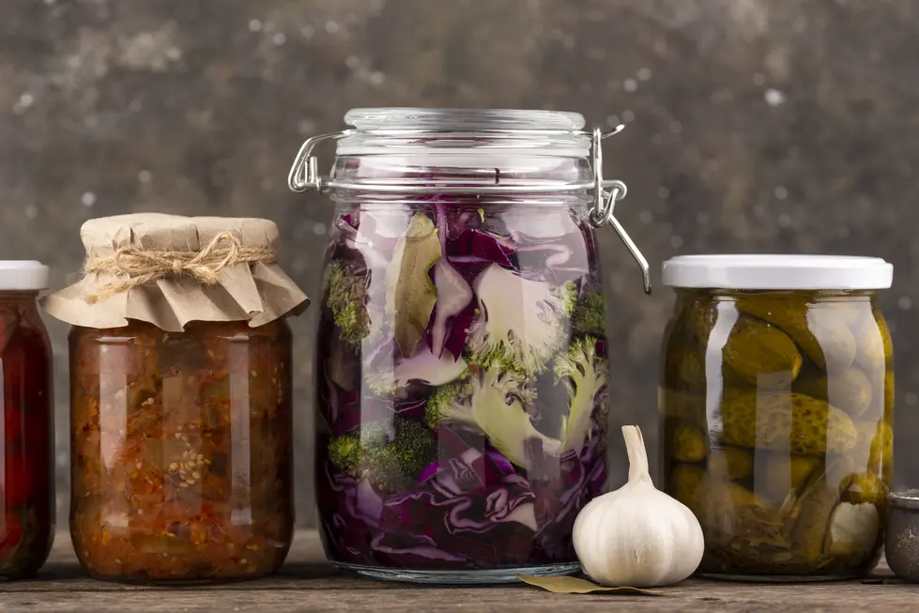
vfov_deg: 13.0
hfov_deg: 19.5
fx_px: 2681
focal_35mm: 105
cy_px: 306
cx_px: 460
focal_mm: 105
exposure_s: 1/125
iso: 100
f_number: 9
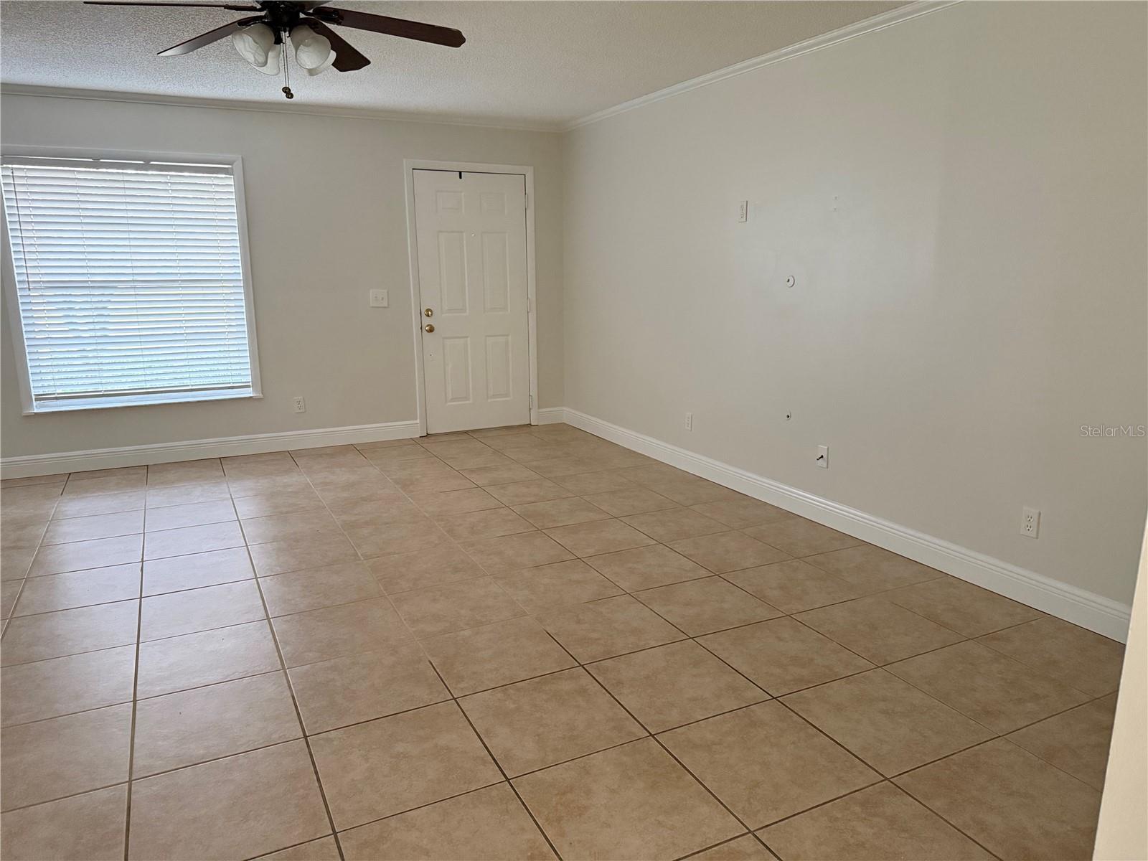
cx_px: 574
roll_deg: -0.2
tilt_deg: -11.4
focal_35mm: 24
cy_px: 430
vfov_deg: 56.8
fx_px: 796
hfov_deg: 71.6
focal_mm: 6.76
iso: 640
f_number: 1.78
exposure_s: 1/60
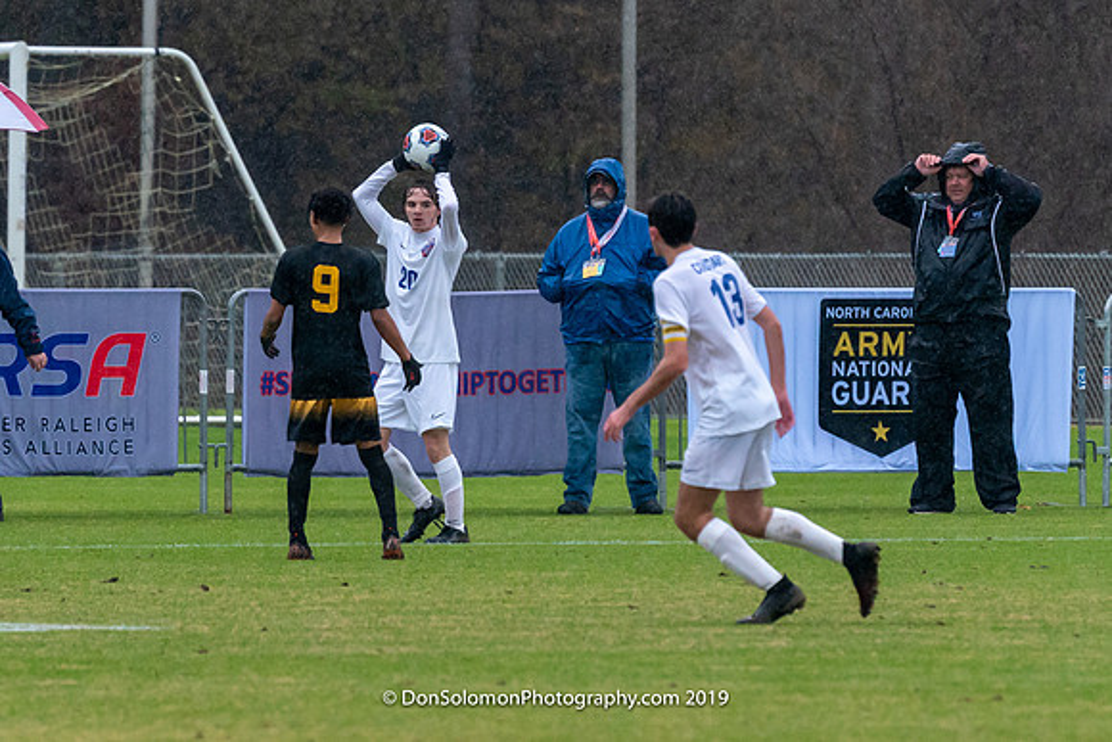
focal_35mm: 637
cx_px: 475
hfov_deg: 3.2
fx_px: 19681
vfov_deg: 2.2
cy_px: 430
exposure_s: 1/1000
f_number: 5.6
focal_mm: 315
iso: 3200
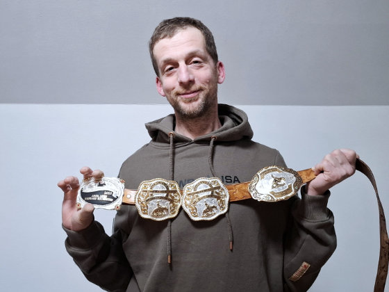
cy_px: 146
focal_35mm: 23
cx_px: 194
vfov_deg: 58.9
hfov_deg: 73.9
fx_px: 258
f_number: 1.8
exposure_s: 1/40
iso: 320
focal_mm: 5.5
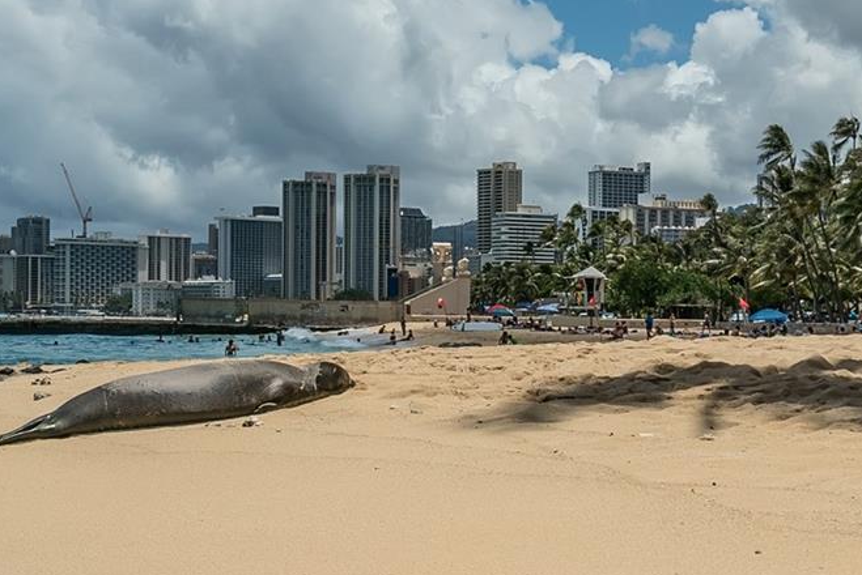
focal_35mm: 85
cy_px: 235
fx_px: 2036
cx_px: 704
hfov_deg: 23.5
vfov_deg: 16.1
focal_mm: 35
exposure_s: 1/8000
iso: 200
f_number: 4
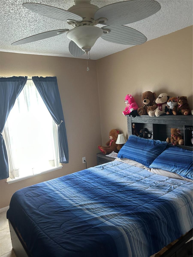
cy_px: 128
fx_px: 193
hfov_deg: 53.1
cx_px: 96
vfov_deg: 67.3
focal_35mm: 26
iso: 160
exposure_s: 1/60
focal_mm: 5.7
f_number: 1.5
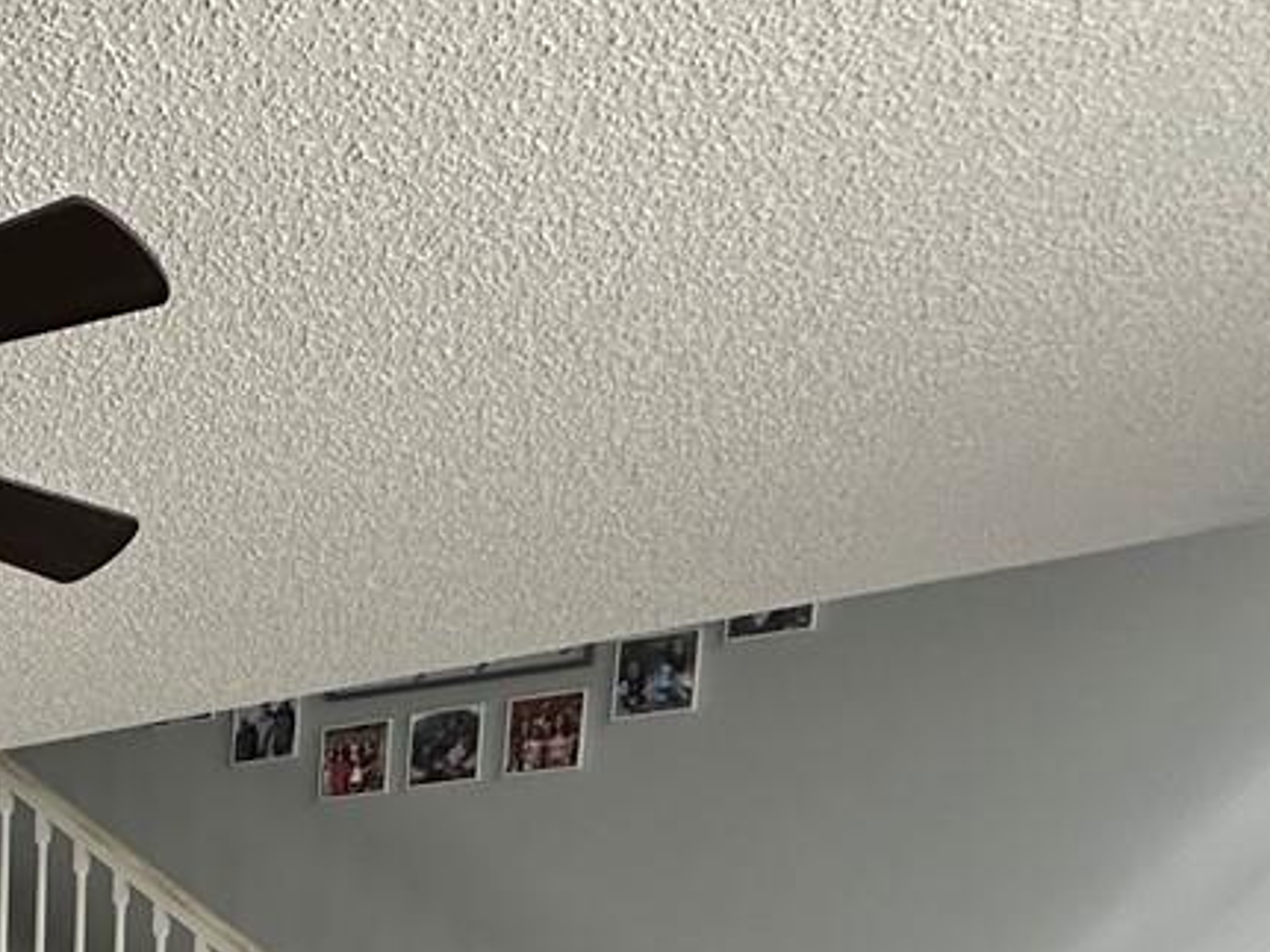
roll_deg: -0.4
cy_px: 1503
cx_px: -242
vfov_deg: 22.1
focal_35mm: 52
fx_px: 1907
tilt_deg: -7.5
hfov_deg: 31.2
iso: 250
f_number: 2.2
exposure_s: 1/120
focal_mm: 2.22
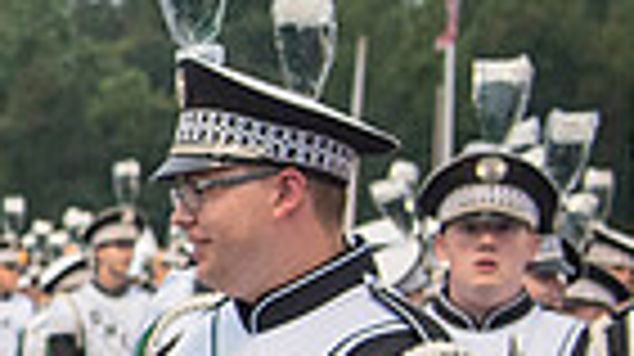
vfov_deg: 8.0
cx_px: -540
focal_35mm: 151
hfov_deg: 12.8
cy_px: 367
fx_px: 2536
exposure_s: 1/800
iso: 2000
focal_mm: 35
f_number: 3.2
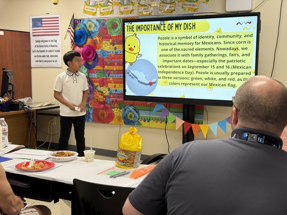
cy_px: 108
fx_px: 398
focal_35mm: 48
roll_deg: -0.9
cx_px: 144
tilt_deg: -6.1
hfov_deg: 39.7
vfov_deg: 30.3
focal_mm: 6.76
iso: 64
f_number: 1.78
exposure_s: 1/60
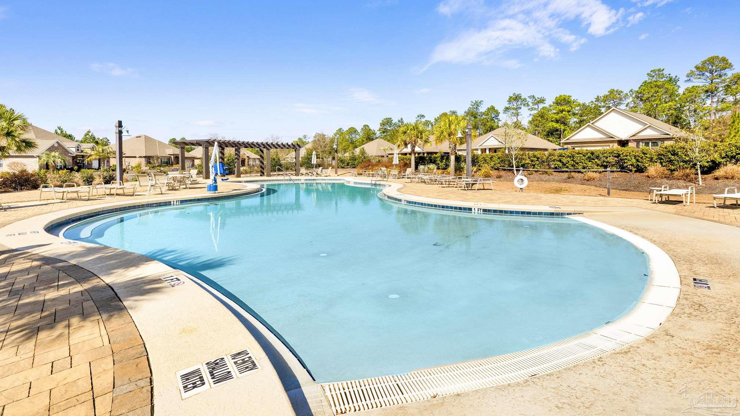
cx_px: 368
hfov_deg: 99.4
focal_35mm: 16
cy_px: 168
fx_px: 314
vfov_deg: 66.5
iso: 400
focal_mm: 15
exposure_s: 1/800
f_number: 11
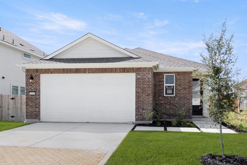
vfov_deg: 30.5
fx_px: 302
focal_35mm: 44
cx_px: 130
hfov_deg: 44.5
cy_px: 96
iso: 400
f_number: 8
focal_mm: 24
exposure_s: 1/800
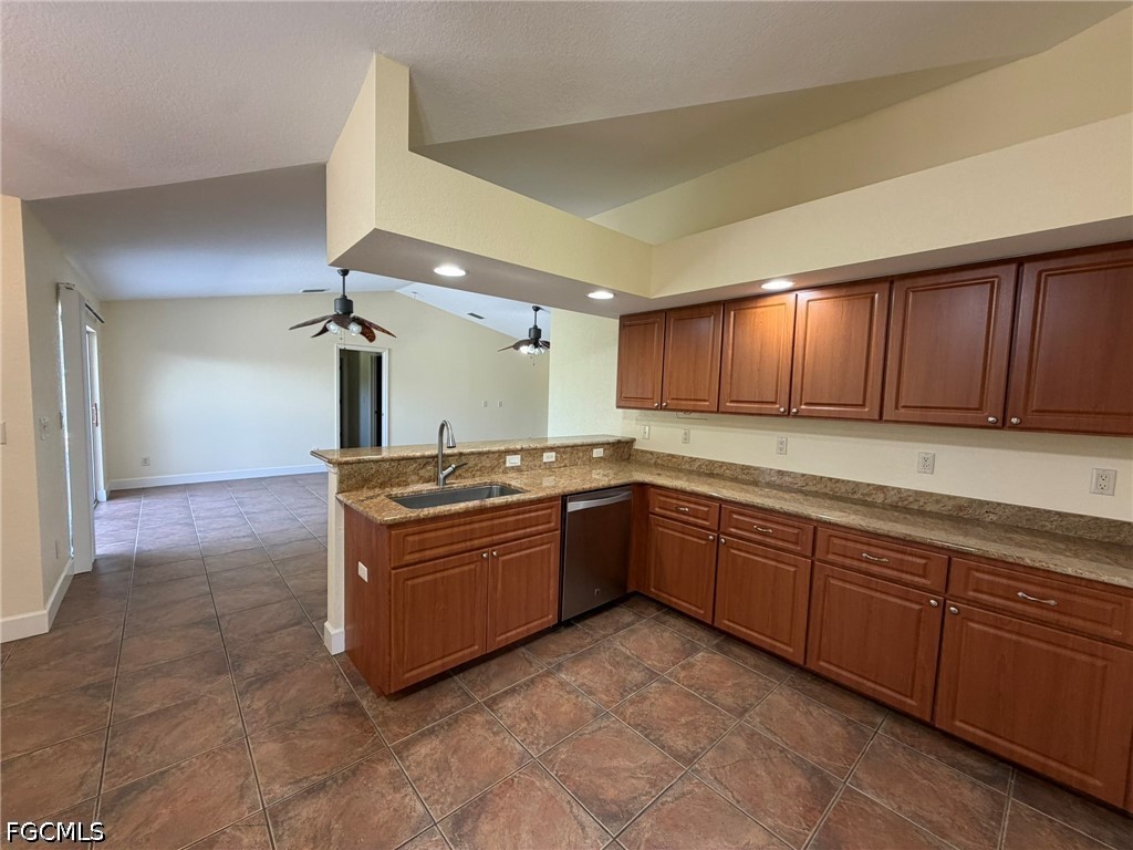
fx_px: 458
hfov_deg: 102.1
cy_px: 425
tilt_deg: -5.8
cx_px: 566
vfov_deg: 85.7
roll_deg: -1.9
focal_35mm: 14
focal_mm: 2.22
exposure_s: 1/60
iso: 200
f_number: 2.2
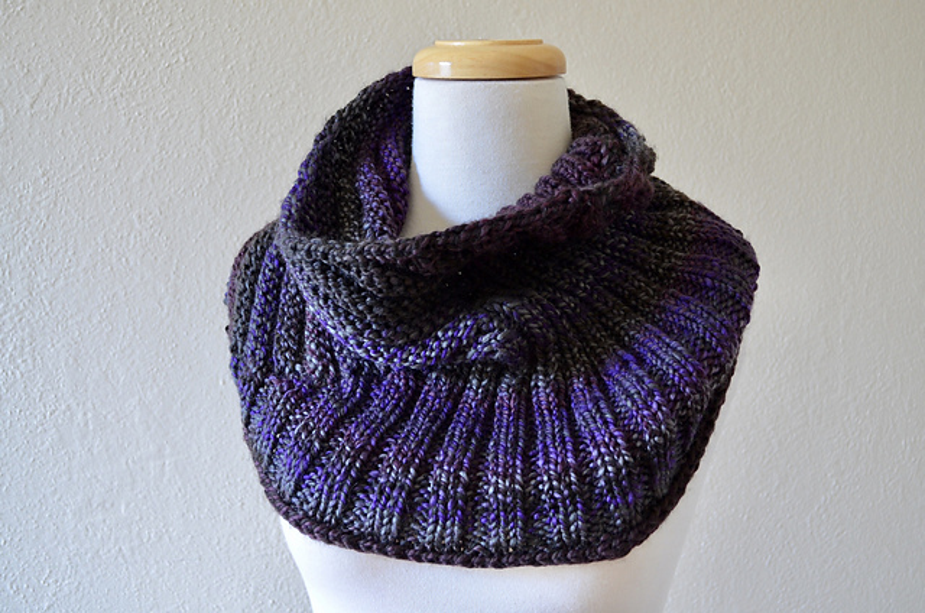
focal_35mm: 48
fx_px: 1231
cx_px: 462
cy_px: 306
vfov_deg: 28.0
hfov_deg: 41.2
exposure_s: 1/50
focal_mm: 32
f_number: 4.8
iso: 800
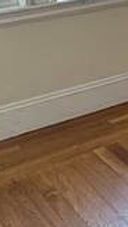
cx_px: 408
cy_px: -58
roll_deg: +0.8
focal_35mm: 96
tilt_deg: -8.0
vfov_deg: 20.5
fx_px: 578
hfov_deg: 9.4
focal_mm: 2.22
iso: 40
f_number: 2.2
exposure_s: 1/120
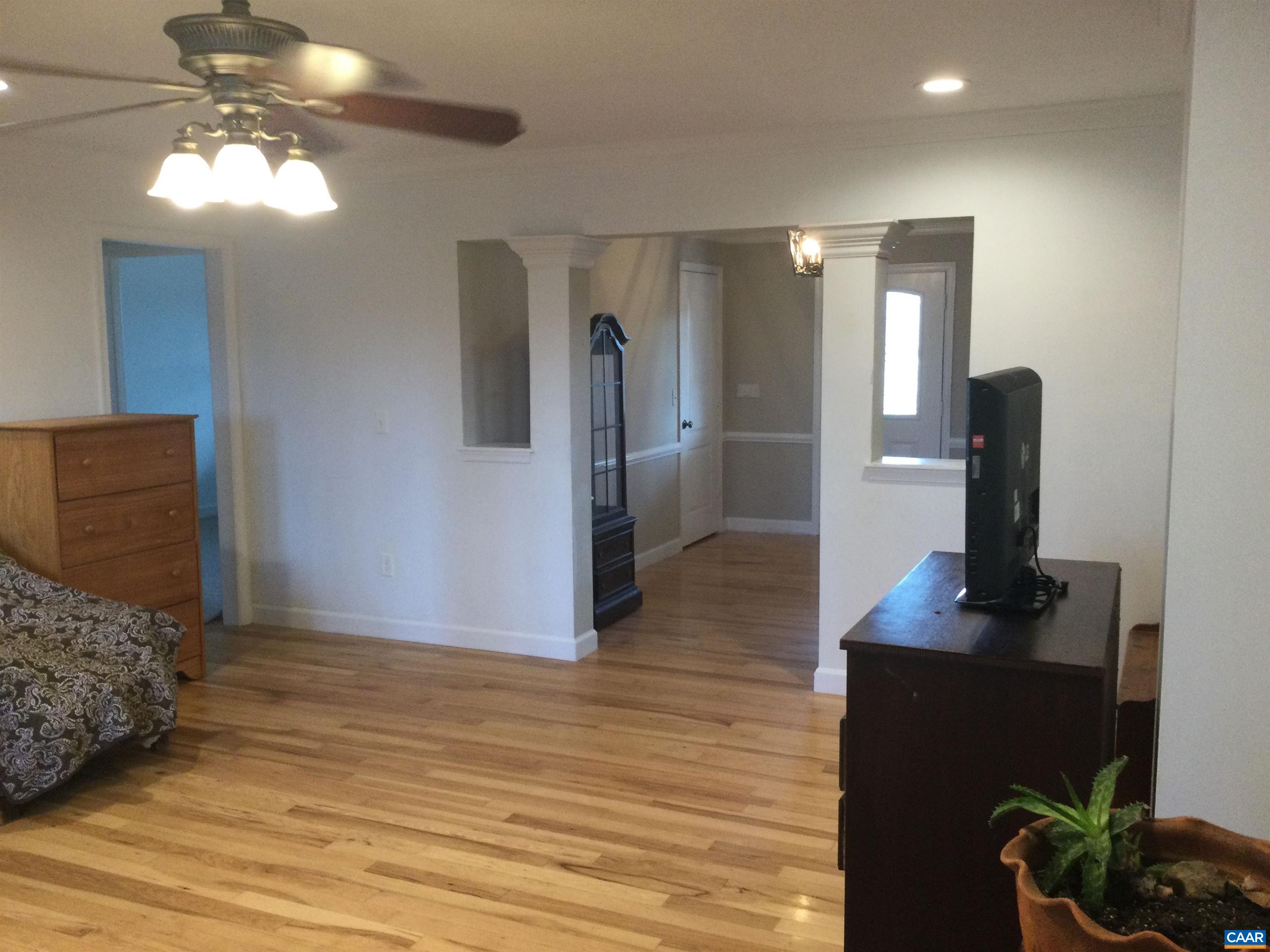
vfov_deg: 45.4
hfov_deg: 58.4
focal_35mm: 31
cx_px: 635
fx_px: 1137
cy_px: 476
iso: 100
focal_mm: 3.3
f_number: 2.4
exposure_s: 1/30
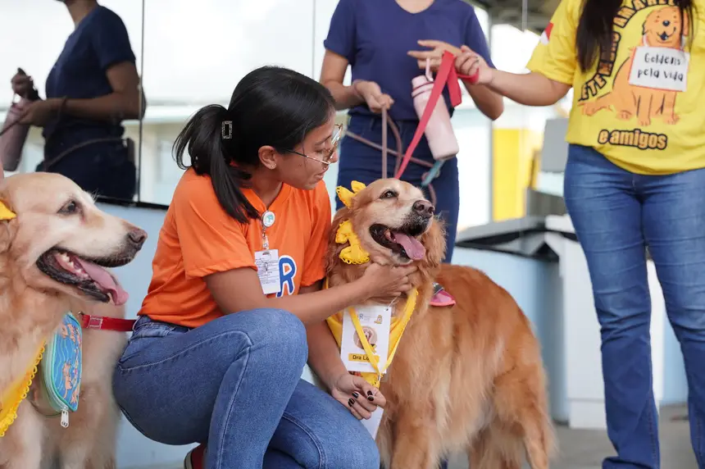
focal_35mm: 79
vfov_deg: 17.2
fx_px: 1553
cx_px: 352
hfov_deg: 25.6
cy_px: 234
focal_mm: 52.9
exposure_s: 1/800
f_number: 2.8
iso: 400
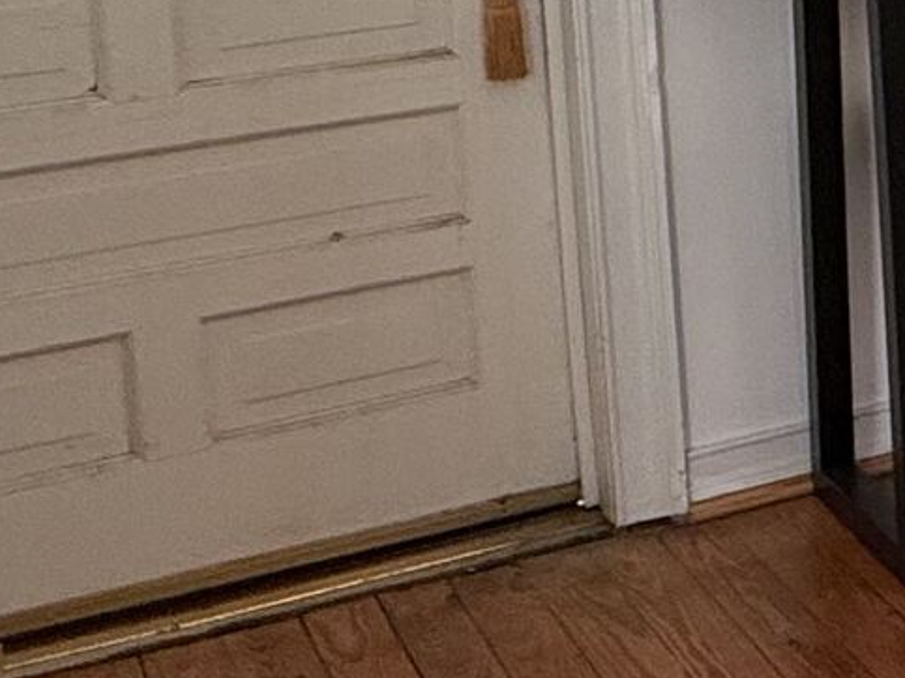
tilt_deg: -6.3
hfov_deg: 15.2
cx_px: 2048
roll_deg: -0.6
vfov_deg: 15.7
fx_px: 2326
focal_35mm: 89
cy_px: -221
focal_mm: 2.22
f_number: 2.2
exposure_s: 1/120
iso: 100
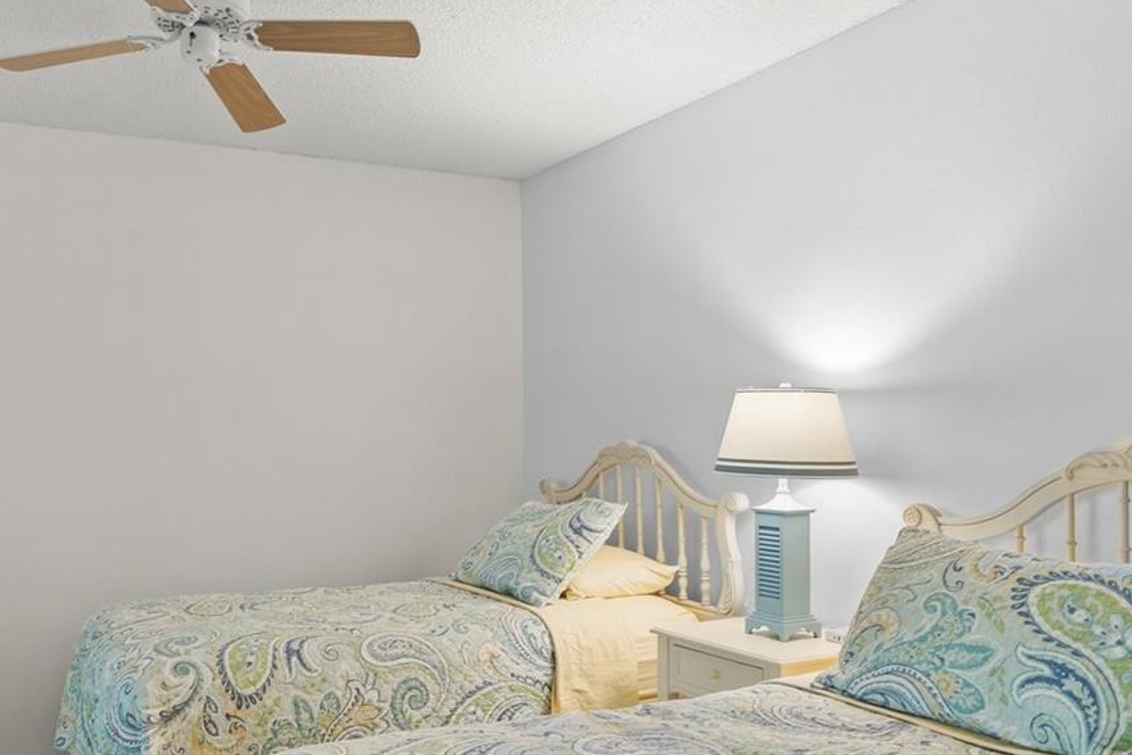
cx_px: 380
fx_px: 943
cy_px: 437
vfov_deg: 43.5
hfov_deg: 60.5
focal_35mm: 30
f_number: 6.3
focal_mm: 16
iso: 320
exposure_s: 1
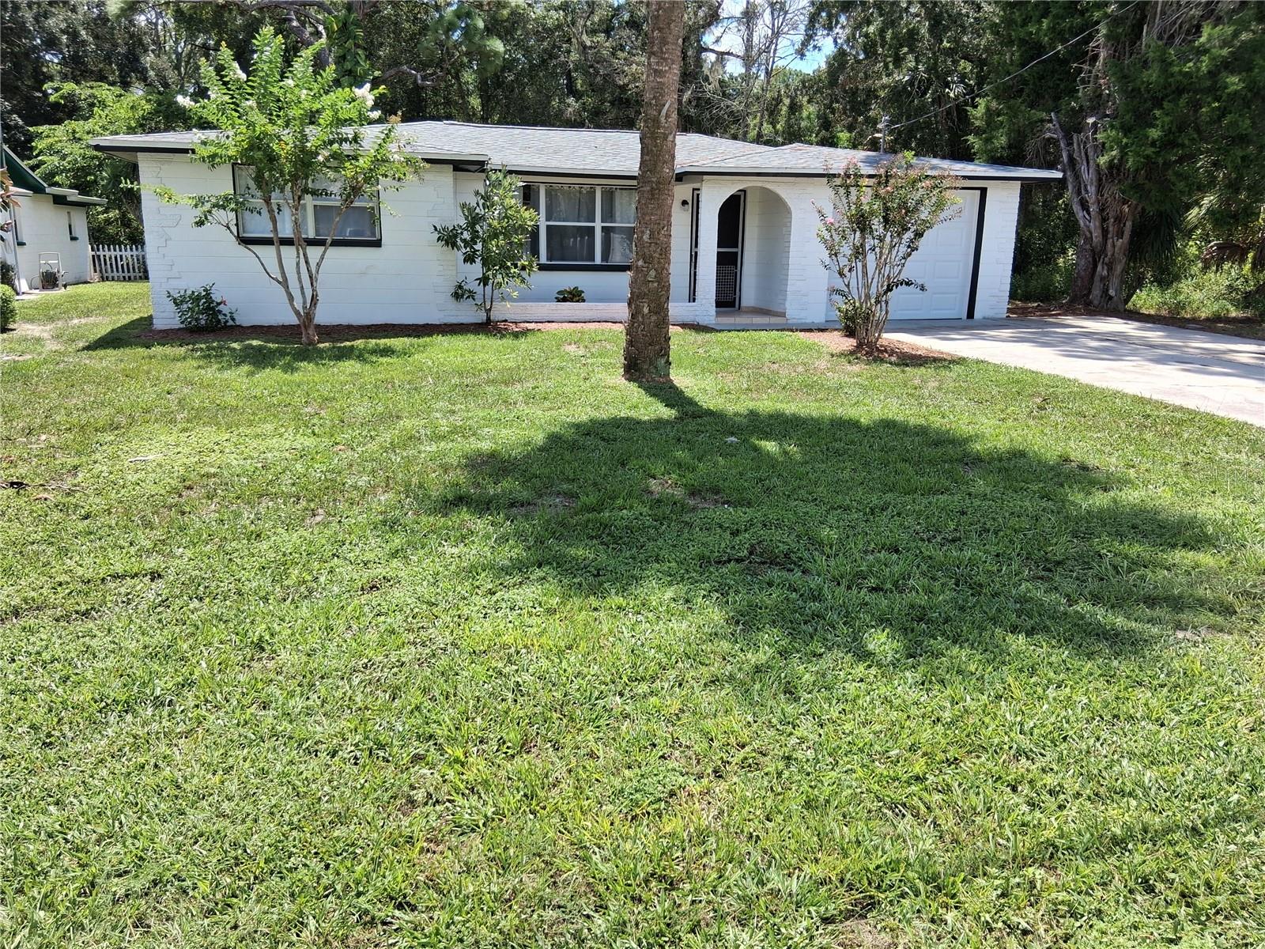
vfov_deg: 53.1
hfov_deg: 67.3
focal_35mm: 26
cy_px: 474
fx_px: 950
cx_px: 632
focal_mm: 3.98
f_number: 1.8
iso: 25
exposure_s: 1/229
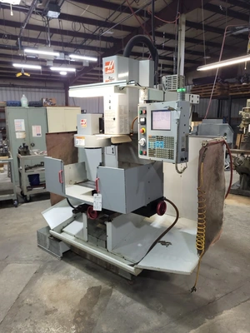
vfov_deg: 67.3
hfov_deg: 53.1
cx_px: 125
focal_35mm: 26
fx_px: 250
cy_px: 166
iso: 100
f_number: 1.8
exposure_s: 1/24
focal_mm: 5.4
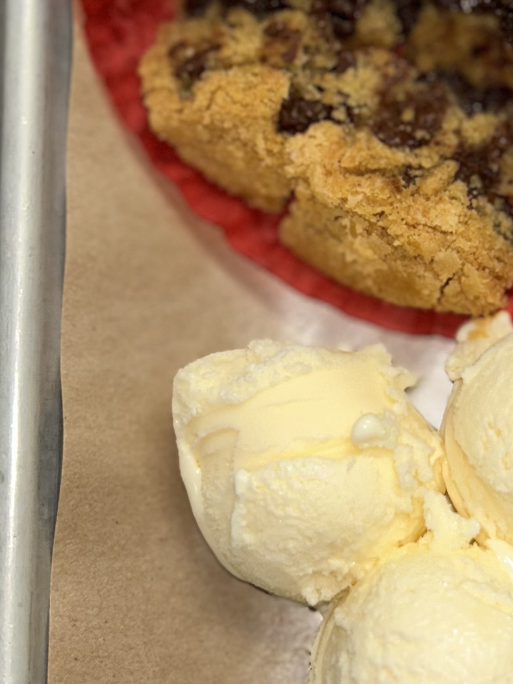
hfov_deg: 20.3
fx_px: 1404
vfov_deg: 27.2
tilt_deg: -80.8
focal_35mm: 71
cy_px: 223
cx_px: 459
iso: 32
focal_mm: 5.7
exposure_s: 1/70
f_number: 1.5
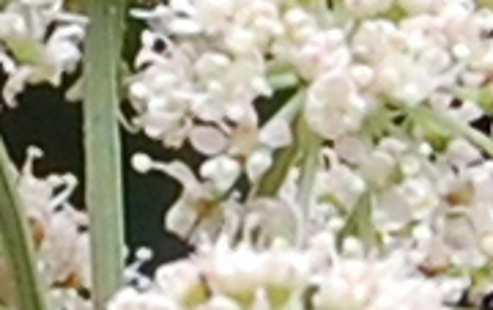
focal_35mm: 407
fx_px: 5475
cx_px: -263
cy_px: -447
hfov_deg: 5.1
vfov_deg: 3.2
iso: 400
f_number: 9
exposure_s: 1/100
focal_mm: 50
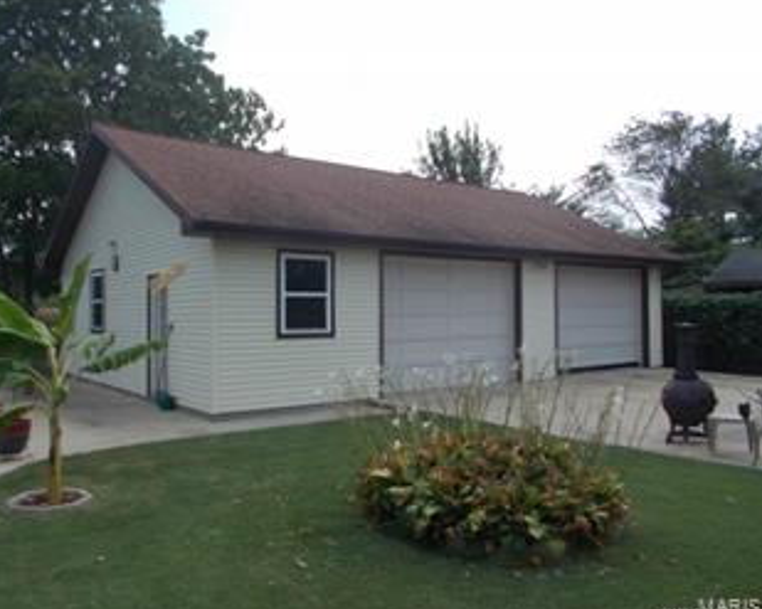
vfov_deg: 51.5
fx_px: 631
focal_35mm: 28
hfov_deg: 62.2
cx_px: 353
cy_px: 308
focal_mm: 4.6
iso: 80
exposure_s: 1/125
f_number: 8
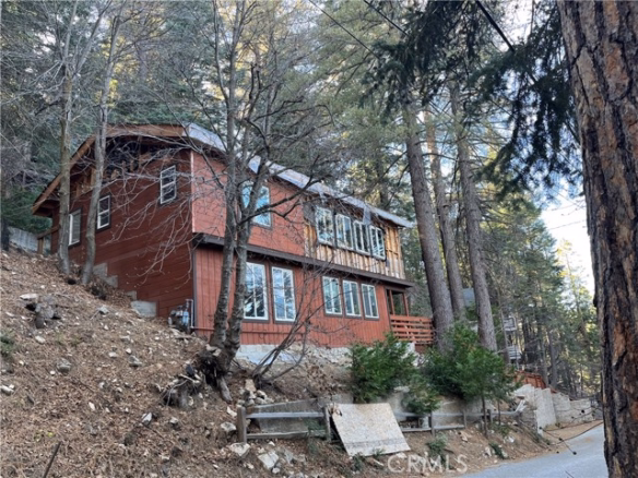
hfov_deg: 67.3
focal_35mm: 26
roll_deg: +5.0
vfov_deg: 53.1
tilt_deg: +15.5
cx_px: 319
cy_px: 239
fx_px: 479
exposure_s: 1/121
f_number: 1.6
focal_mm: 5.1
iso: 64
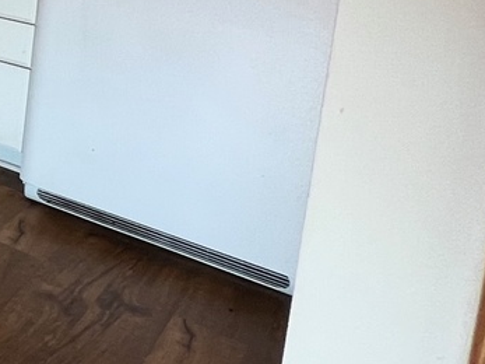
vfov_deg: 23.8
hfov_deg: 20.0
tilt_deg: -8.6
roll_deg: -1.3
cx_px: -463
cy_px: -111
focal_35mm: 54
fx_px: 756
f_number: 1.8
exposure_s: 1/60
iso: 125
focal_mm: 1.57
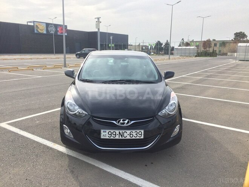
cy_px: 94
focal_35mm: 29
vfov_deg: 48.2
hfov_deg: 61.7
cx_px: 124
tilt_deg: -10.6
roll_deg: -0.5
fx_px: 209
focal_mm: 4.15
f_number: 2.2
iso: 32
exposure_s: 1/1244
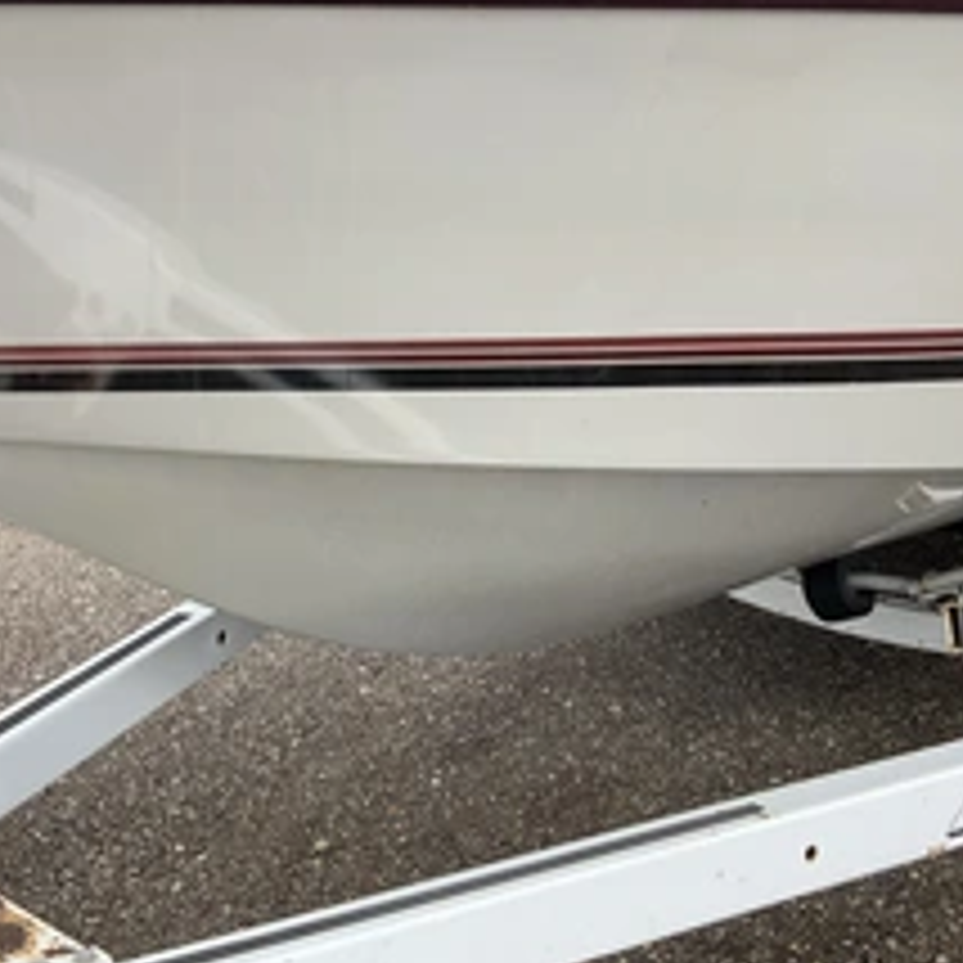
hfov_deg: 35.4
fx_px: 1511
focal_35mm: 48
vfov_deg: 35.0
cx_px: 486
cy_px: 320
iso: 25
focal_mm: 3
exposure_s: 1/277
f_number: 1.8
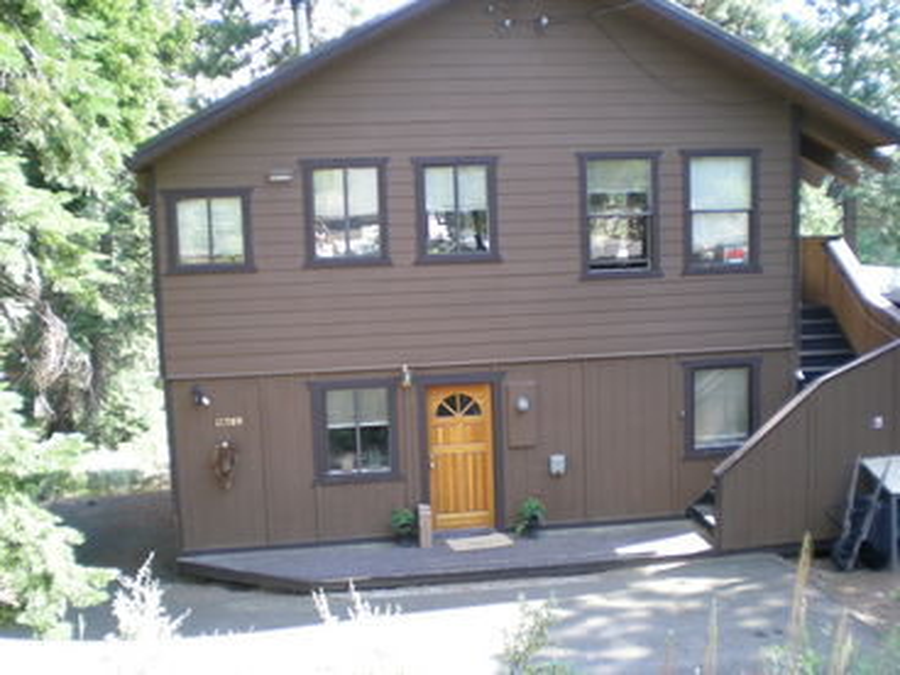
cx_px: 450
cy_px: 338
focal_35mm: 38
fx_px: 988
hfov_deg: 49.0
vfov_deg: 37.7
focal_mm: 6.3
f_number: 3.1
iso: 67
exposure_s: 1/54.2
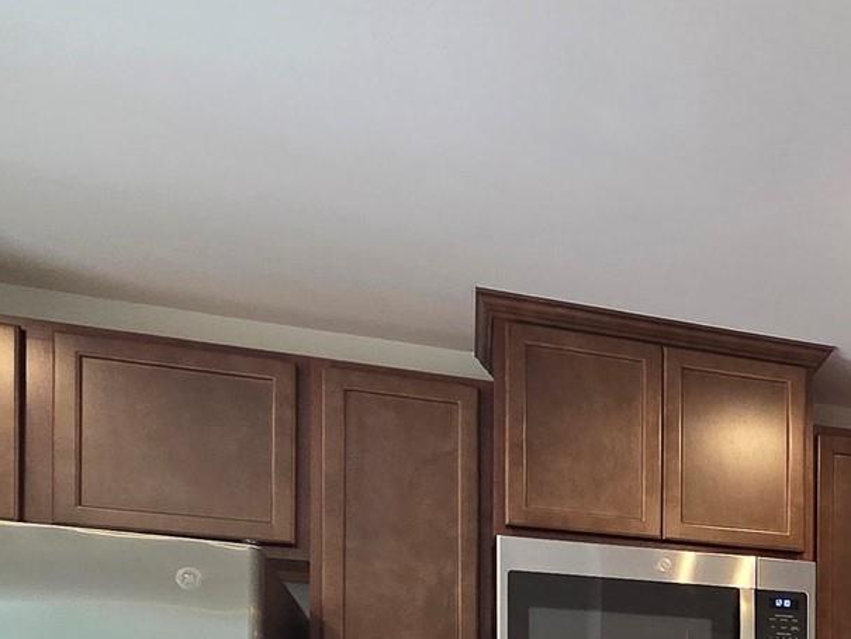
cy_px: 832
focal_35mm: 44
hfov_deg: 36.2
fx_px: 1082
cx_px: 944
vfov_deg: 27.4
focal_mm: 2.2
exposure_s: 1/120
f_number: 2.2
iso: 250
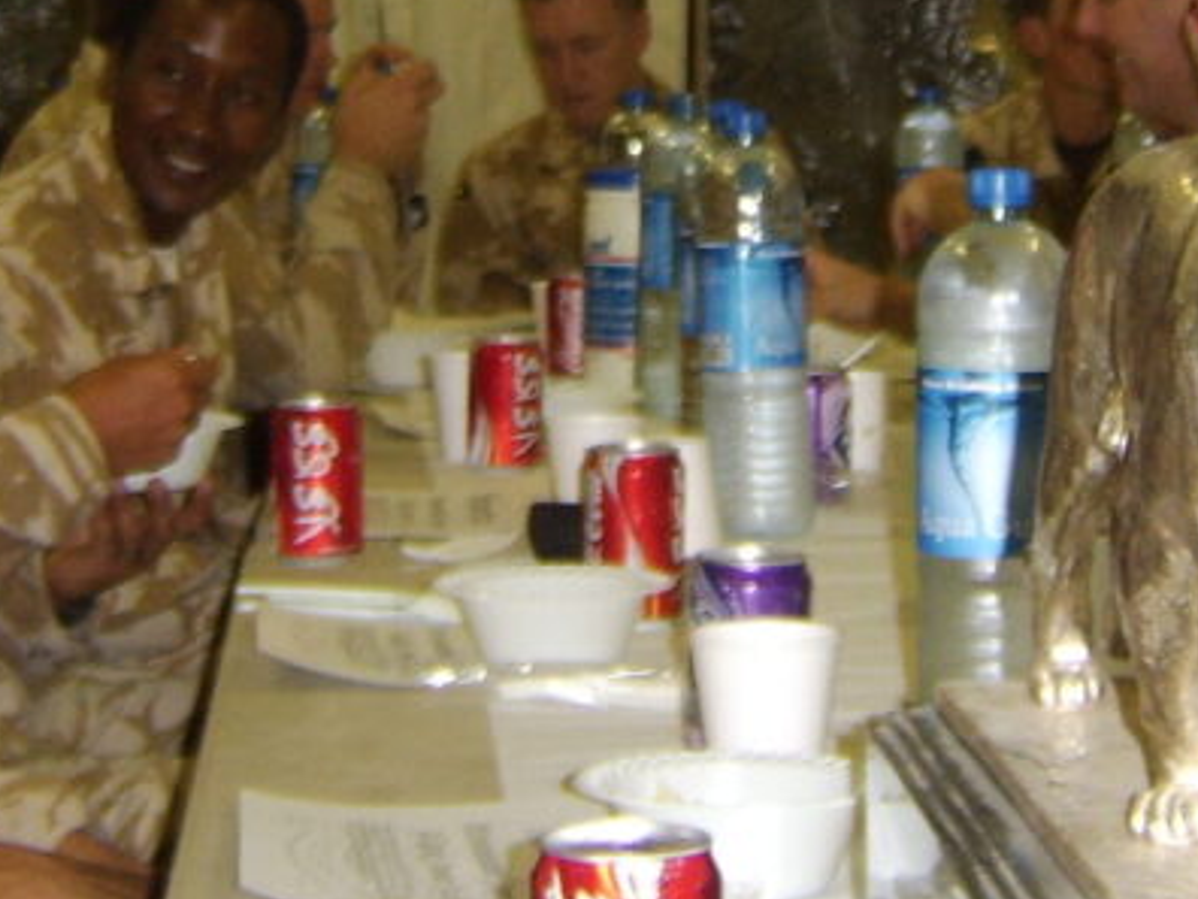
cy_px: -179
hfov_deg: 20.9
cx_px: 632
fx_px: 3253
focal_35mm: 94
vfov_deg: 15.2
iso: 141
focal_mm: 8.13
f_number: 2.7
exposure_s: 1/30
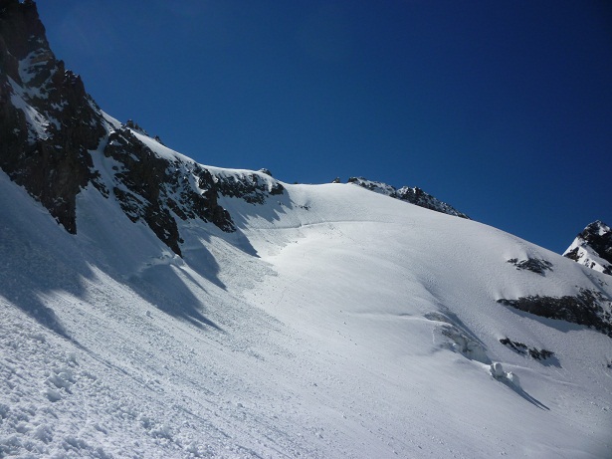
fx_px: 513
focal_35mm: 29
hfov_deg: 61.7
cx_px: 306
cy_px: 230
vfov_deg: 48.2
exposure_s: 1/800
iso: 80
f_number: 6.3
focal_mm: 5.2
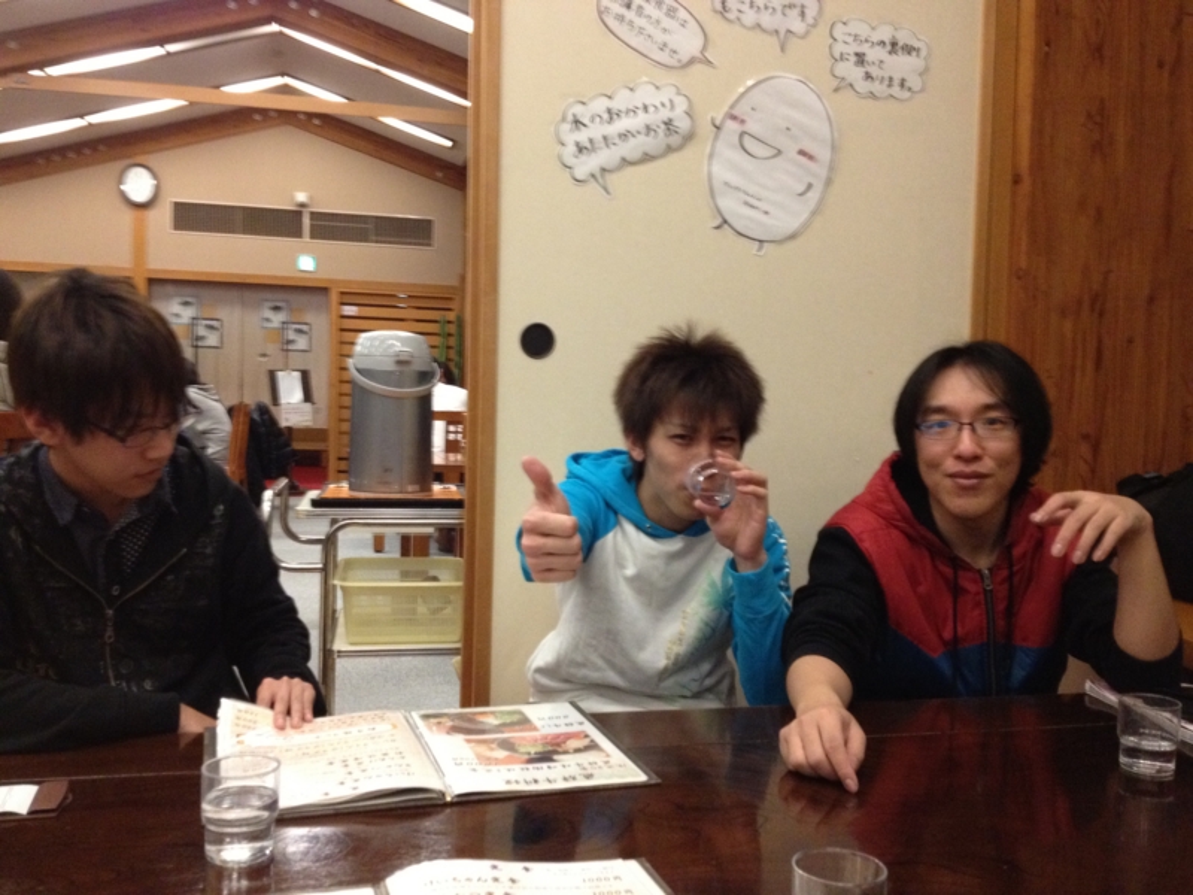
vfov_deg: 40.7
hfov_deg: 52.6
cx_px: 596
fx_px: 1206
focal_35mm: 35
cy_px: 448
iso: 400
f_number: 2.4
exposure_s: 1/20
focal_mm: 4.28
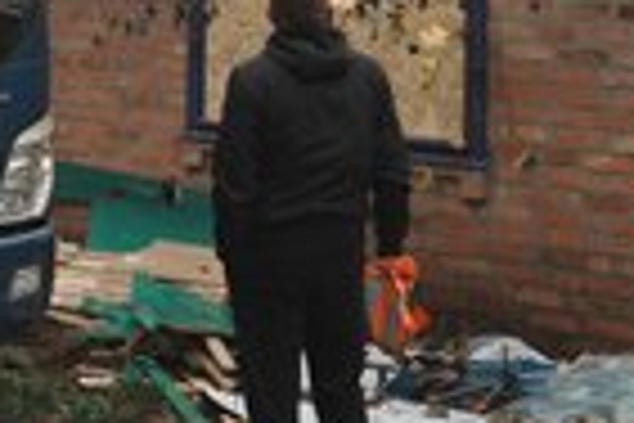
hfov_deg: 17.9
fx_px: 1990
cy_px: -140
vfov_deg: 11.8
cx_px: 90
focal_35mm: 113
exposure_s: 1/250
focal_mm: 40
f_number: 5.6
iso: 200
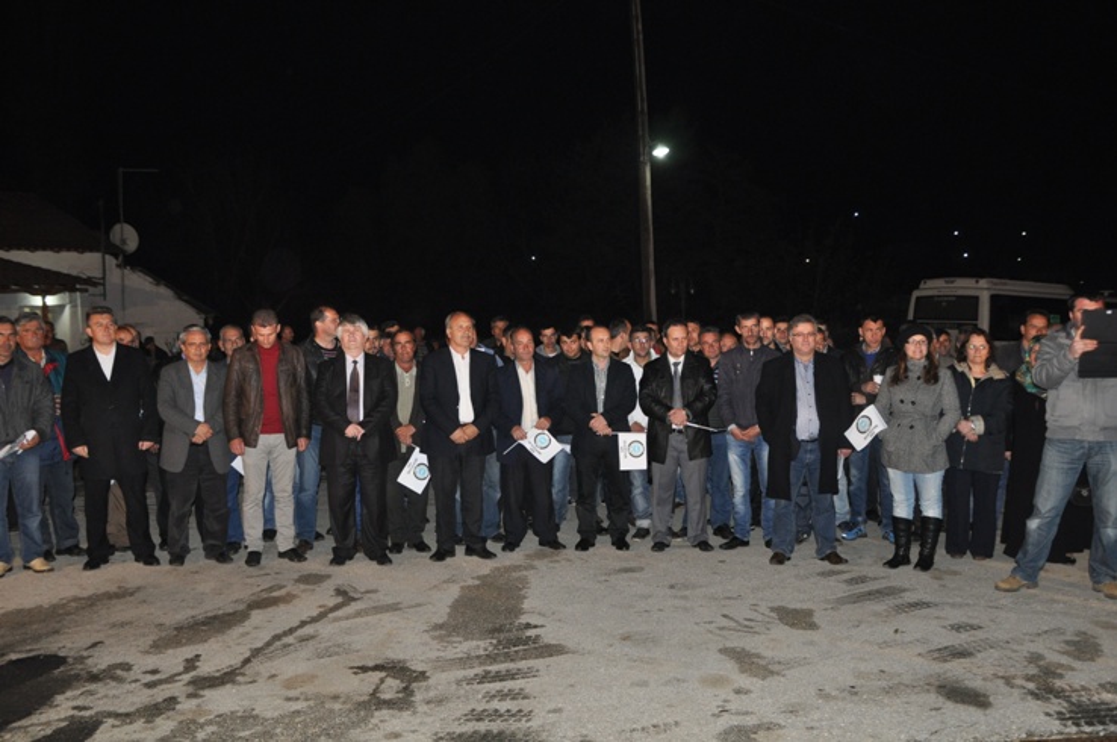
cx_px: 558
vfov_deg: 41.6
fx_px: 976
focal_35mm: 32
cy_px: 371
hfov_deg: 59.6
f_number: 3.8
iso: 800
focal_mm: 21
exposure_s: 1/60
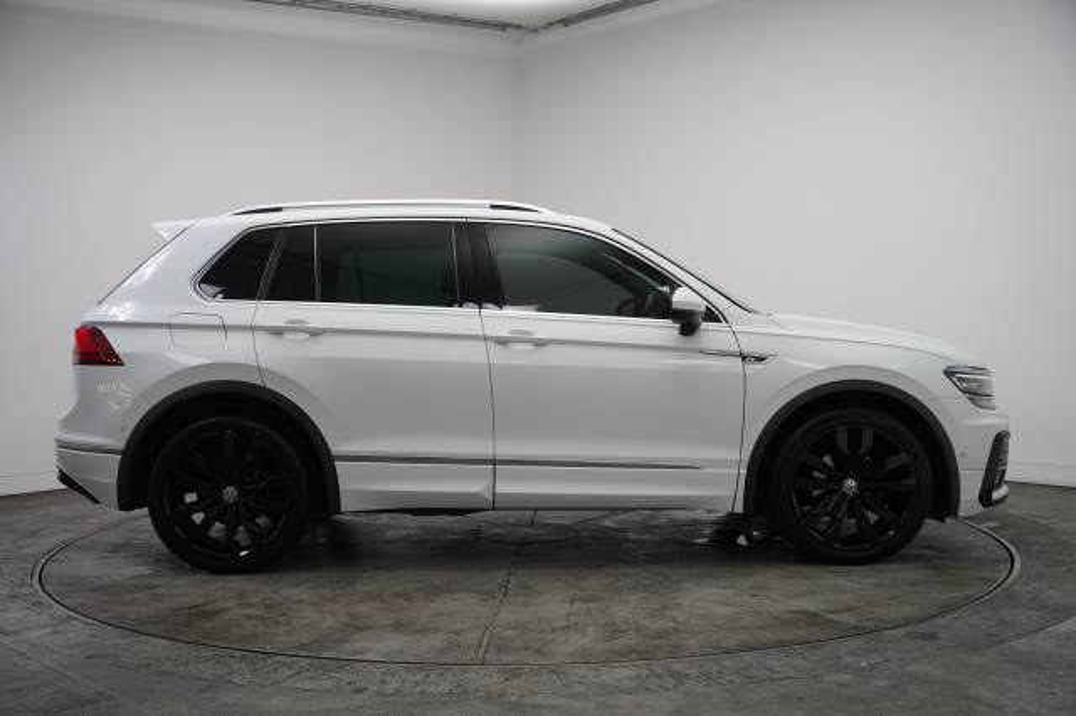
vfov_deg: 35.0
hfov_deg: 50.7
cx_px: 538
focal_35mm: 38
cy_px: 358
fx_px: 1135
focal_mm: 38
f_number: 4
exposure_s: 1/160
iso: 1000
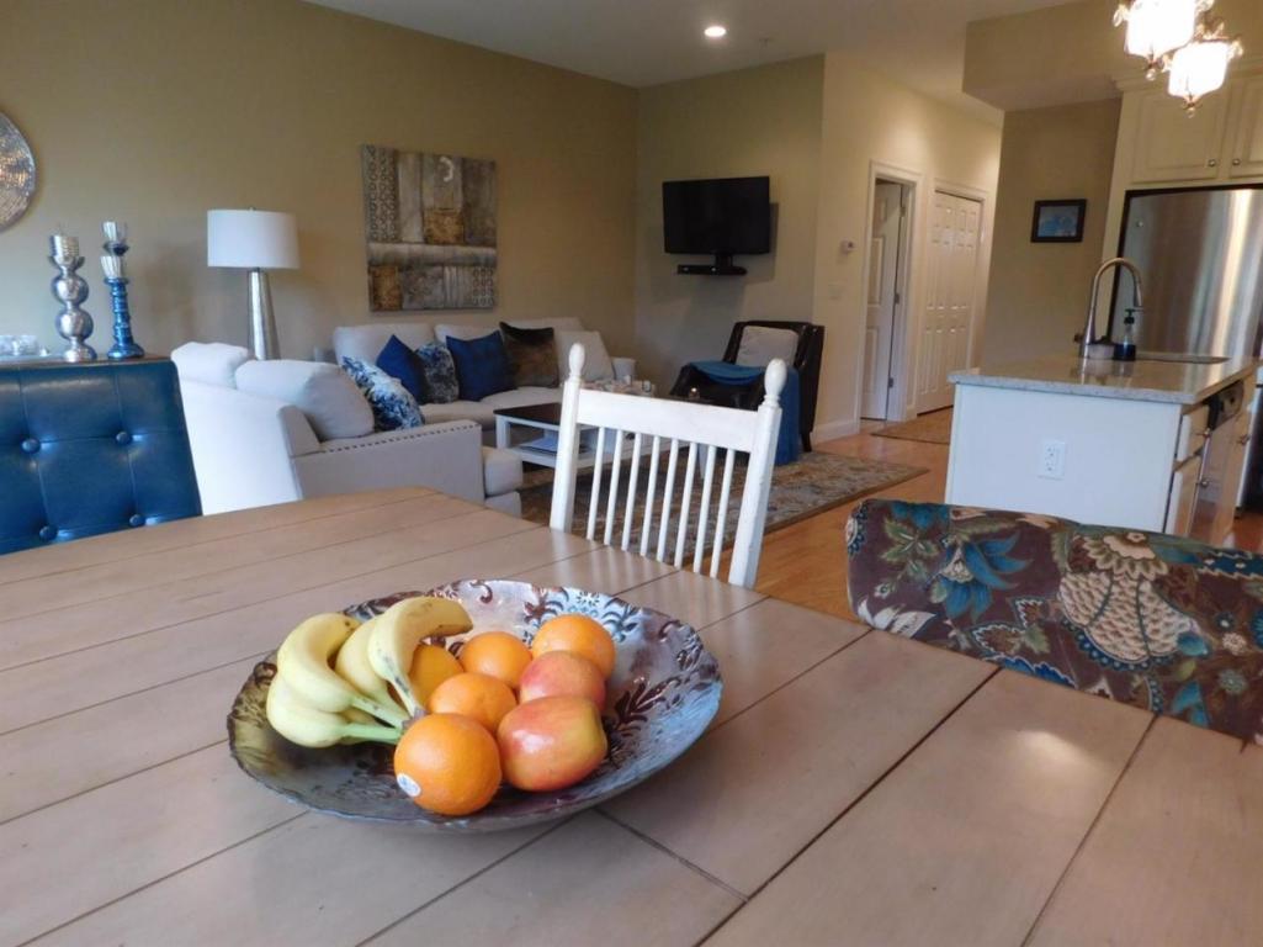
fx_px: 839
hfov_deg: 73.9
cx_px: 632
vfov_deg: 58.8
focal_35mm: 23
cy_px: 474
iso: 200
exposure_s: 1/30
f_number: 3
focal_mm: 4
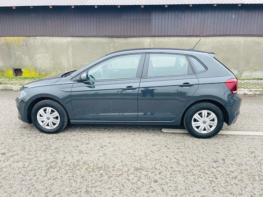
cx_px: 132
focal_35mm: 25
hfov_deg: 69.4
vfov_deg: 54.9
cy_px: 98
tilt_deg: -15.7
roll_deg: -0.2
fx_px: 190
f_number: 1.6
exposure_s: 1/221
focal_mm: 5.1
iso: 32
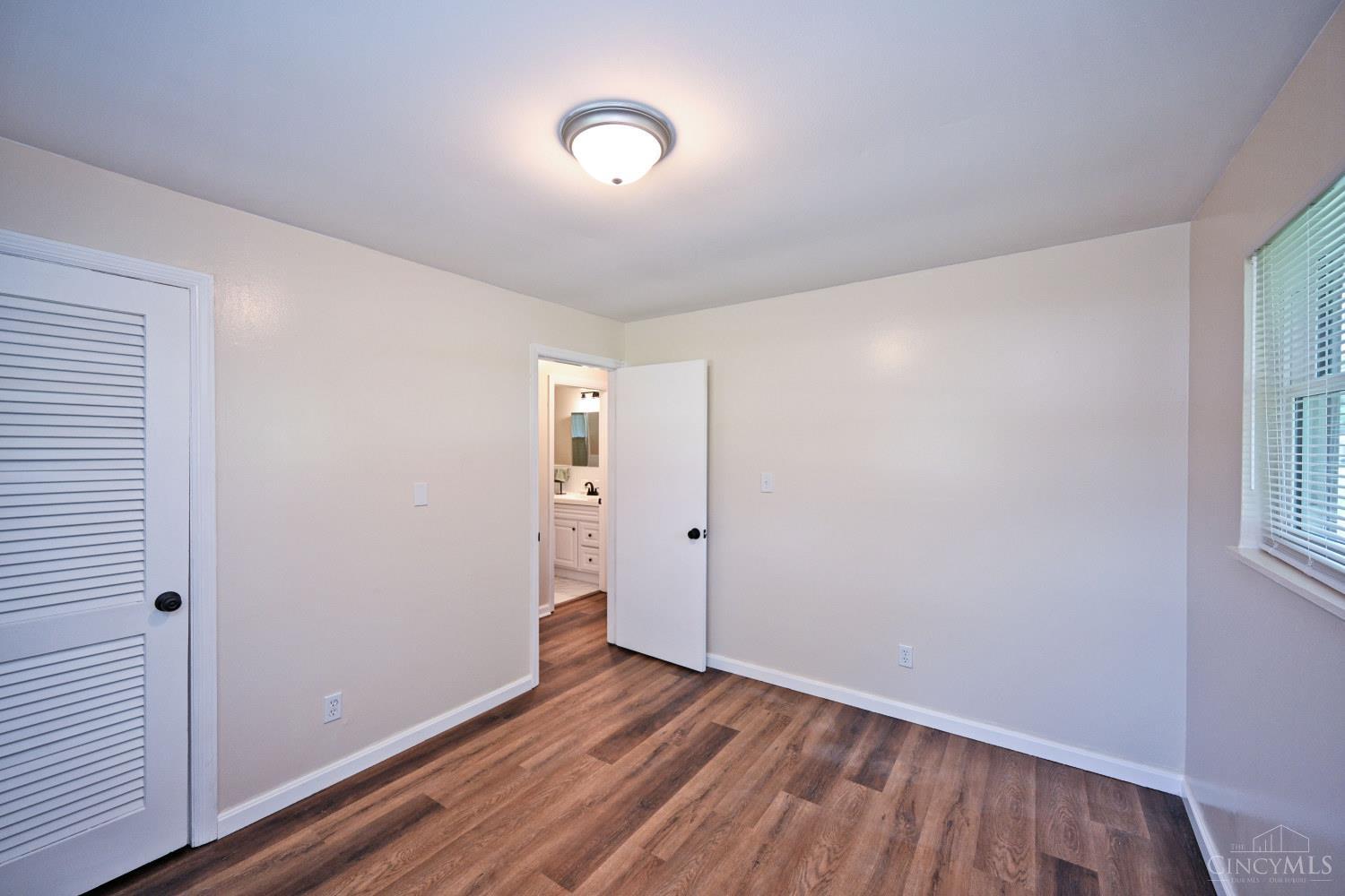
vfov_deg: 81.2
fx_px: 523
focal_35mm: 14
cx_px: 672
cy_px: 448
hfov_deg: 104.3
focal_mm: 14
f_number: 4
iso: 500
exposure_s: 1/60
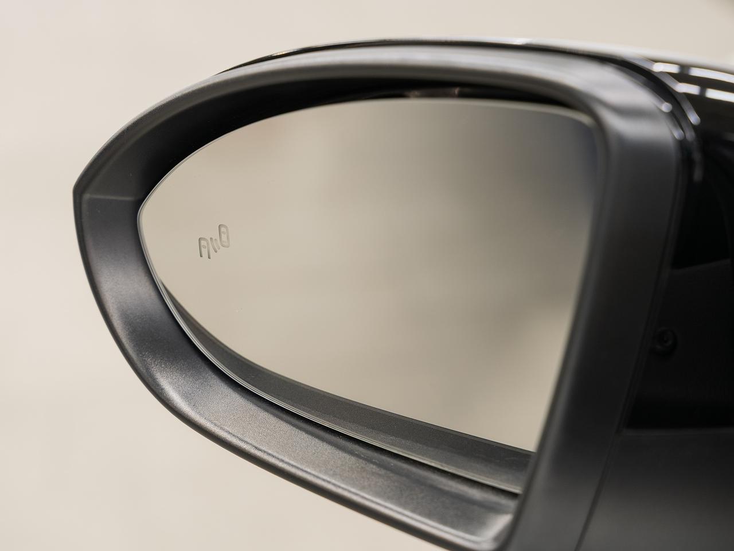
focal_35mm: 86
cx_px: 339
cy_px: 242
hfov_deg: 22.7
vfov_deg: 17.1
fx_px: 1827
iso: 100
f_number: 5.6
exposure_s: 1/4
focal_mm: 70
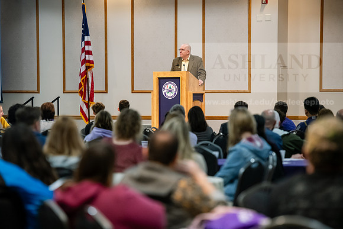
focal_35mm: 175
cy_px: 114
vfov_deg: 7.9
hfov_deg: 11.7
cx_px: 172
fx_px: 1668
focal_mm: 175
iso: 2000
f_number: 3.5
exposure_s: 1/200
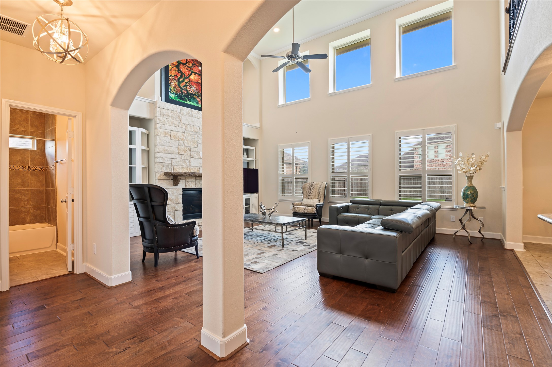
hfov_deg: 96.8
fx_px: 245
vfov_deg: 73.7
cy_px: 184
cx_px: 276
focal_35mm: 16
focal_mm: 16
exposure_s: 1/3
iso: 125
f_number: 6.3
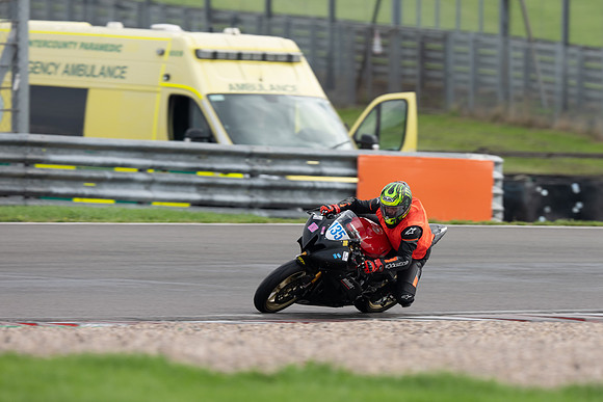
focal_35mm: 784
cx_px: 394
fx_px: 13132
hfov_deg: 2.6
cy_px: 201
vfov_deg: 1.8
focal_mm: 600
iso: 200
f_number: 6.3
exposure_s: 1/500
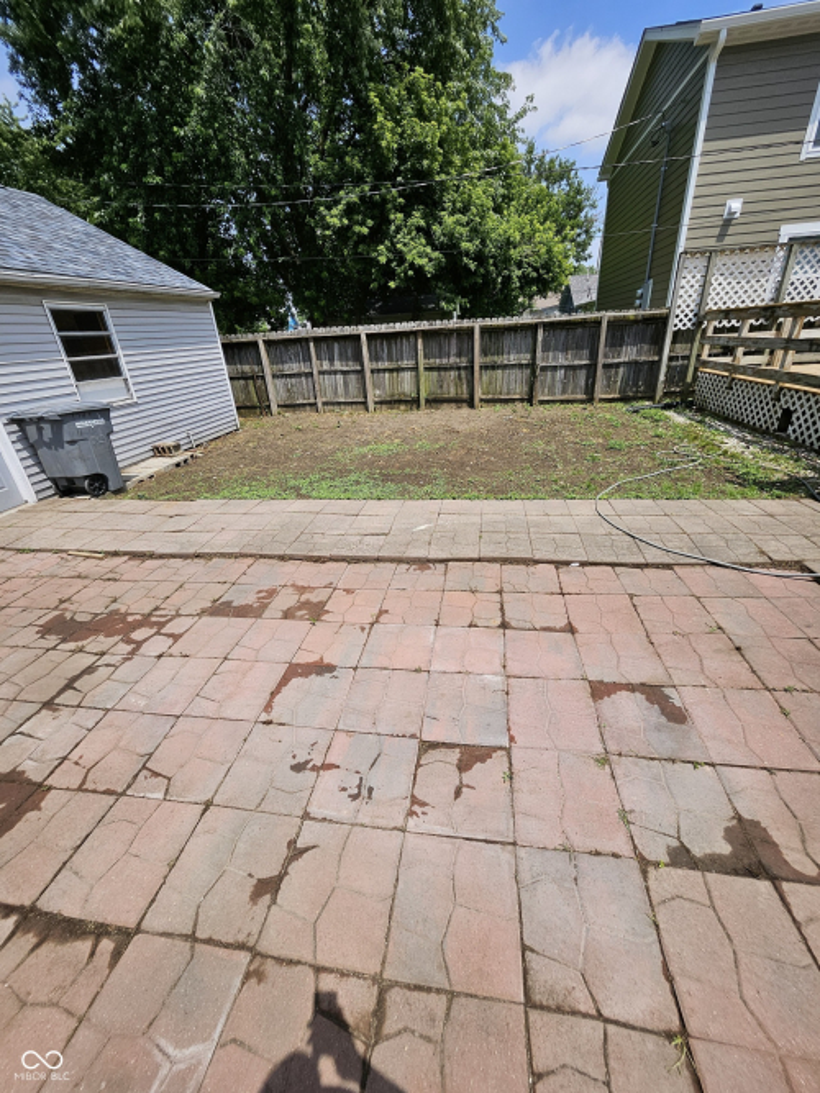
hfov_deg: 89.9
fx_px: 411
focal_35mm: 13
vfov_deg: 106.2
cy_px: 546
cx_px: 410
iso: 32
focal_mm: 1.74
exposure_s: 1/1242
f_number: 2.2
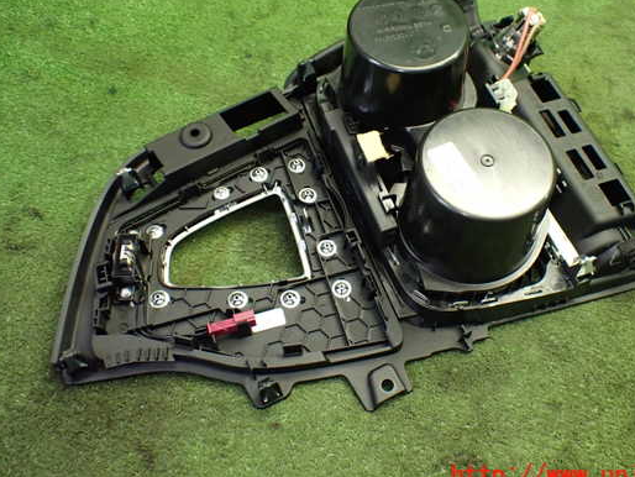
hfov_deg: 52.4
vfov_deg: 40.7
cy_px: 214
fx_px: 642
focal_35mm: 35
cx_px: 360
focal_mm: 5.4
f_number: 2.3
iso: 800
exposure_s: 1/80
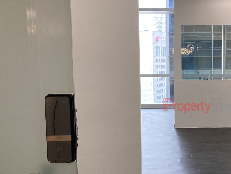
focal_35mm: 59
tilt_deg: -5.8
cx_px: 185
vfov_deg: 24.7
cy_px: 114
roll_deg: +0.1
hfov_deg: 31.8
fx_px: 394
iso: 80
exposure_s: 1/100
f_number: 1.8
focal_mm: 3.99
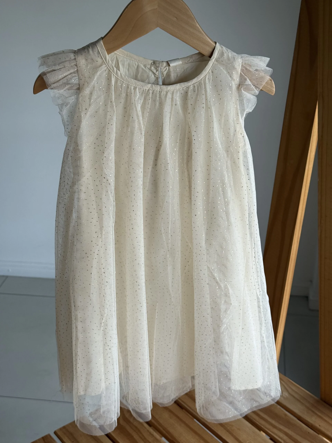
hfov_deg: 30.3
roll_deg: -0.1
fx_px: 614
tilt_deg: -25.3
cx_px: 166
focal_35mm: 48
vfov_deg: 39.7
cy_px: 222
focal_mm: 6.76
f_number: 1.78
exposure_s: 1/769
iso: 64
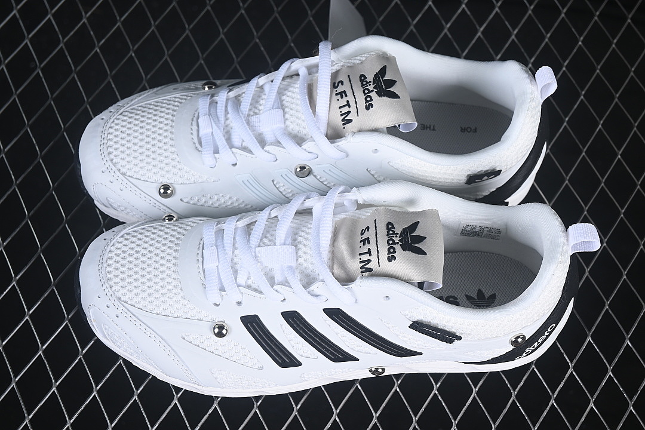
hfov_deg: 27.0
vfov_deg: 18.2
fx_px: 1344
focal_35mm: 75
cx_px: 322
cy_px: 215
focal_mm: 50
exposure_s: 1/80
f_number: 7.1
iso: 160
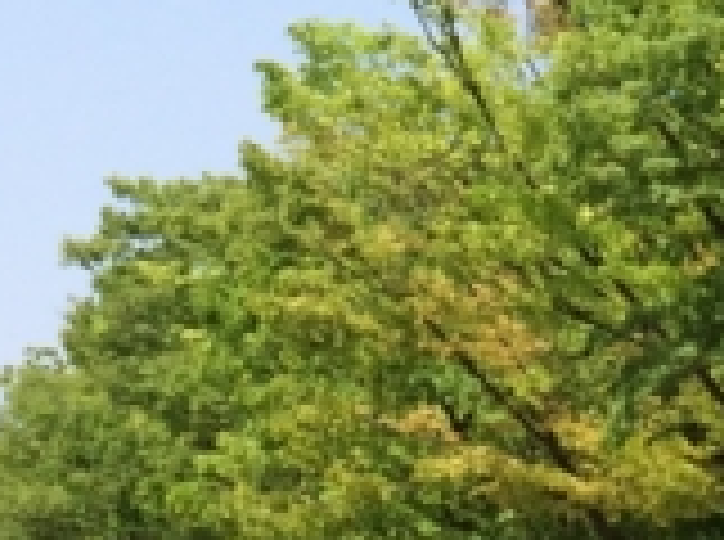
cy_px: -522
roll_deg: +0.2
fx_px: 3861
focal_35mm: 185
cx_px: 571
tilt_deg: +18.0
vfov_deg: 7.7
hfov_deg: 10.7
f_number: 2.2
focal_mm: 4.15
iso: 32
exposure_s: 1/1466
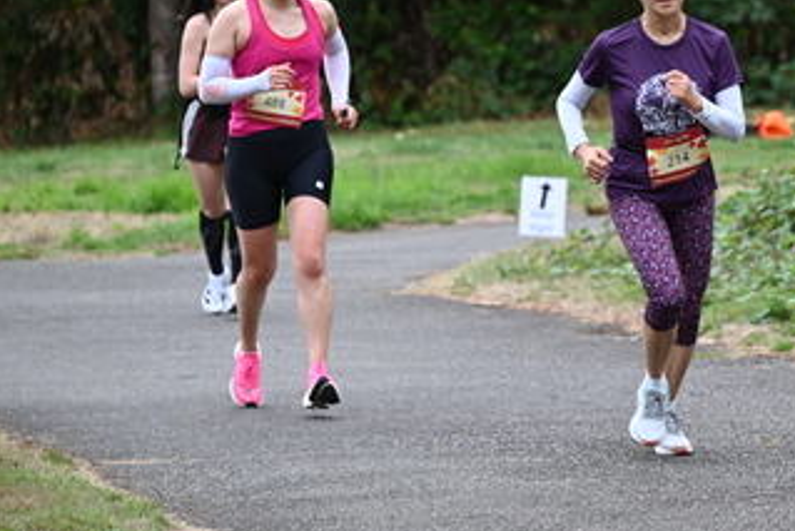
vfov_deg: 4.0
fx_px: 7622
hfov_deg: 6.0
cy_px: 148
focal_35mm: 345
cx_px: 638
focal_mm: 200
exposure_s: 1/250
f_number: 6.3
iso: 400
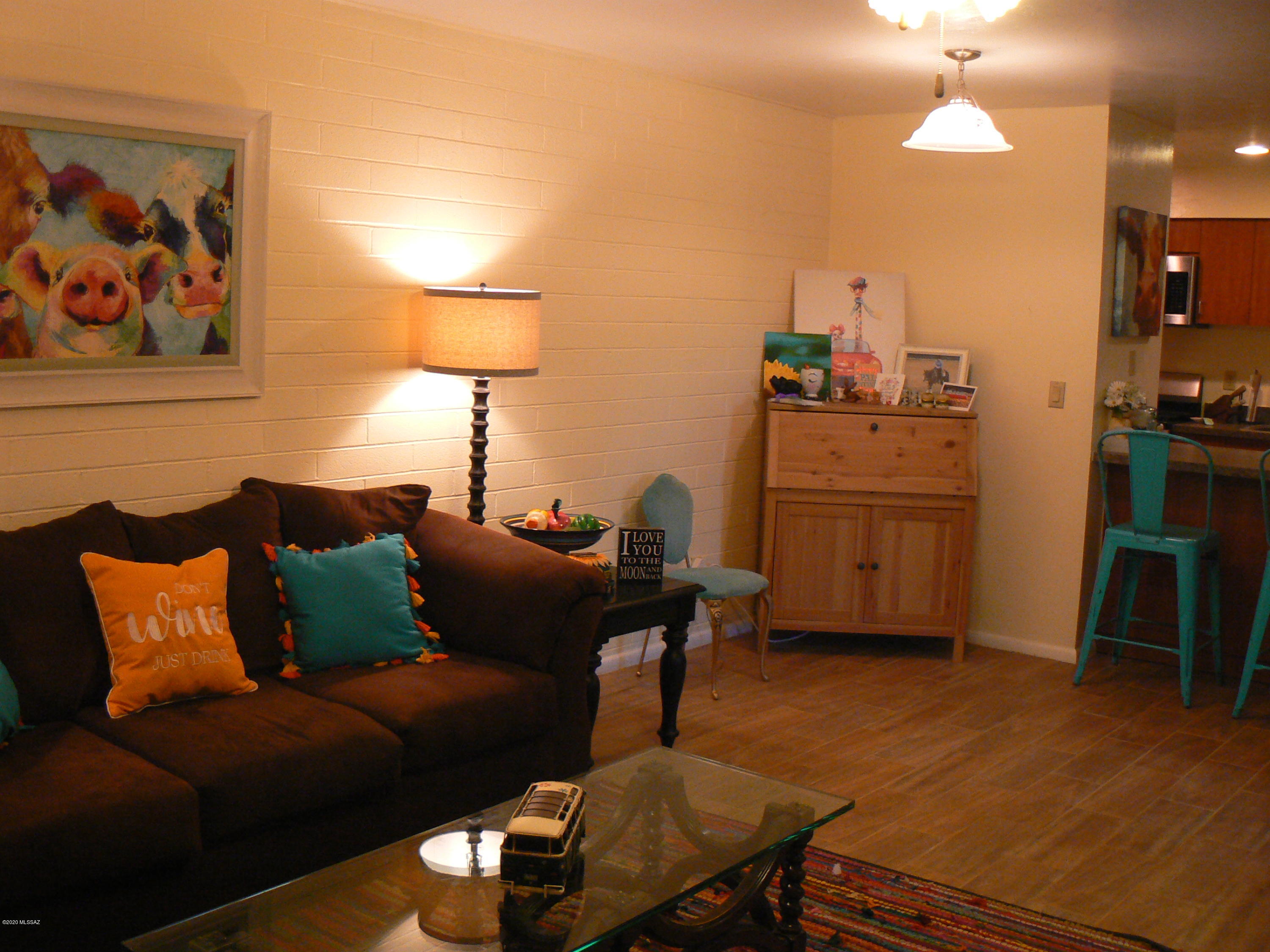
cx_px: 635
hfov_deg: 51.4
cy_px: 476
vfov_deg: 39.7
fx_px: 1321
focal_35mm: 36
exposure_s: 1/25
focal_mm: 6
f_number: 2.8
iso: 200
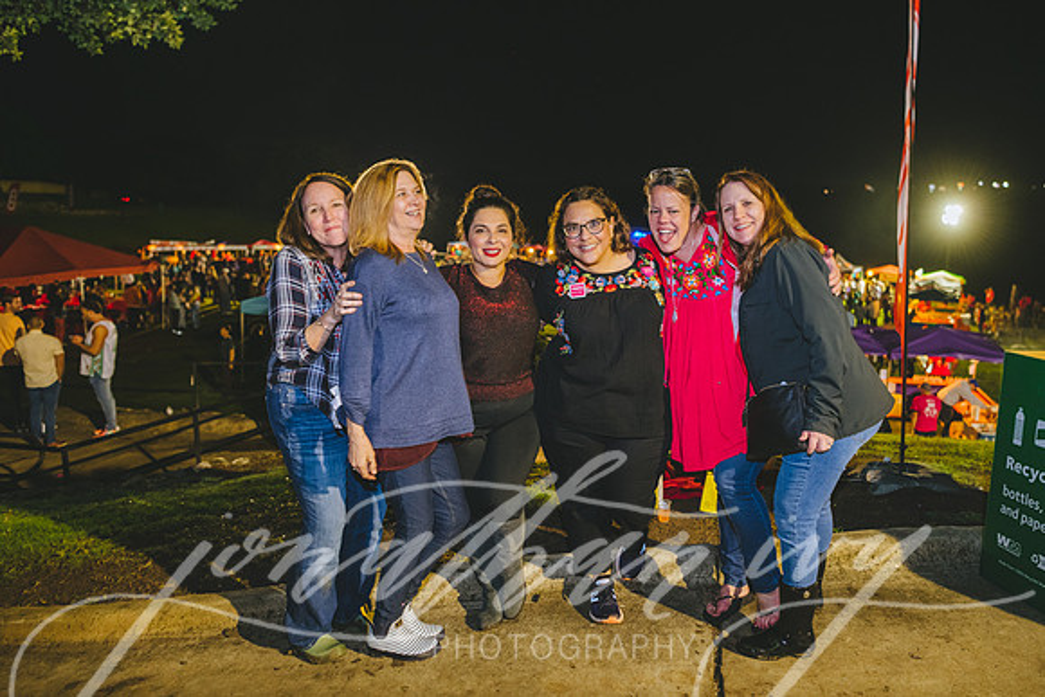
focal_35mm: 27
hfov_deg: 67.1
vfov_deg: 47.8
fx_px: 786
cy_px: 319
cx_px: 575
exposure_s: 1/60
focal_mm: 24
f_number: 2.8
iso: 800
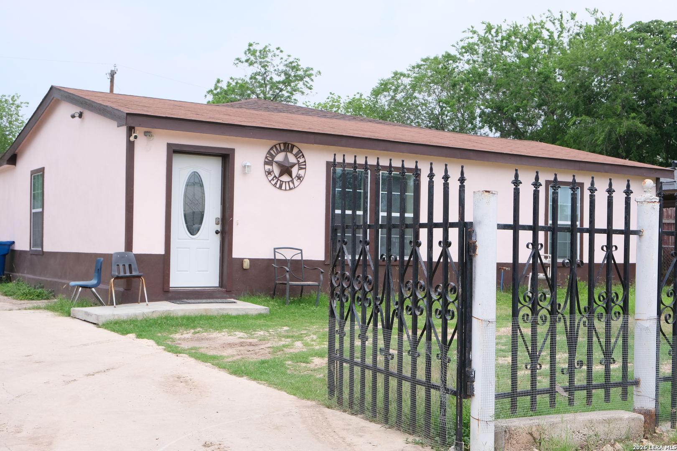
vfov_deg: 29.9
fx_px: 846
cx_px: 338
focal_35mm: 45
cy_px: 226
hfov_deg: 43.6
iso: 320
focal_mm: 30.2
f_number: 8
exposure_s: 1/340
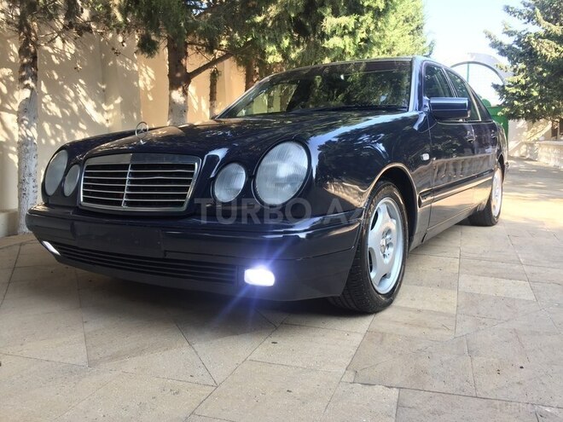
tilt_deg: -8.0
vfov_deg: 48.2
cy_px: 211
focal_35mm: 29
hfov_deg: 61.7
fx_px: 472
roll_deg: +0.4
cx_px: 282
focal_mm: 4.15
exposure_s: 1/117
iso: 32
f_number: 2.2
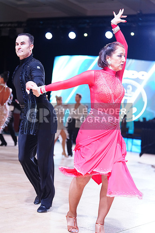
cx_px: 78
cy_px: 116
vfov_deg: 28.8
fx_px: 452
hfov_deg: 19.5
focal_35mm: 70
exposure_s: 1/400
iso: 1600
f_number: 2.8
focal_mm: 70
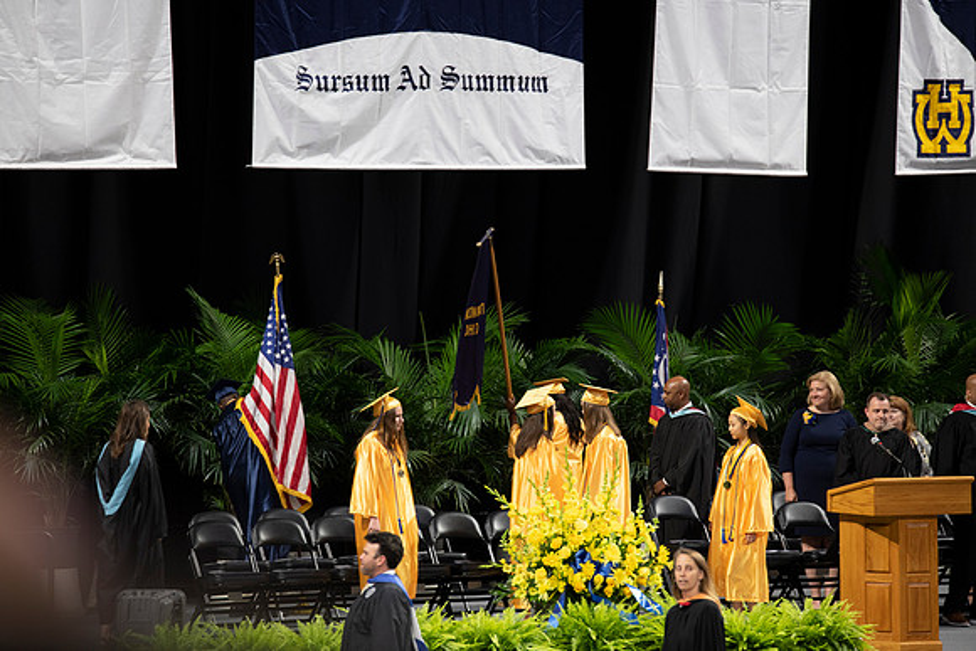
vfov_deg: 6.9
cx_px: 488
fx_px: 5423
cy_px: 326
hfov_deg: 10.3
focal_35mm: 200
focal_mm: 200
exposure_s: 1/100
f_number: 3.5
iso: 1000
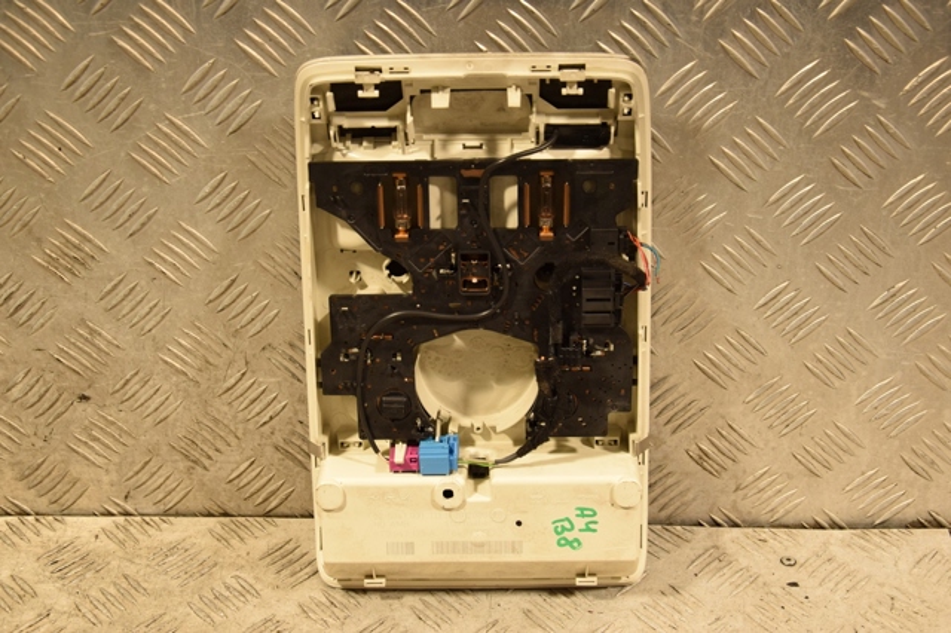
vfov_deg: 22.6
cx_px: 476
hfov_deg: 33.4
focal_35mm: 60
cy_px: 316
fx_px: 1584
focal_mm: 40
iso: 800
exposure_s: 1/160
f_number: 6.3
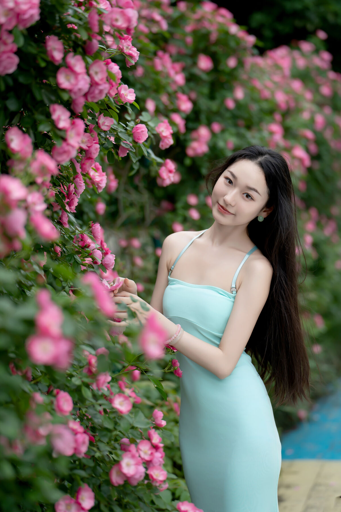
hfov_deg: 13.4
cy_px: 256
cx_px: 170
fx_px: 1449
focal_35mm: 102
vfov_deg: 20.0
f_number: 2.8
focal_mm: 102
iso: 125
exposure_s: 1/500
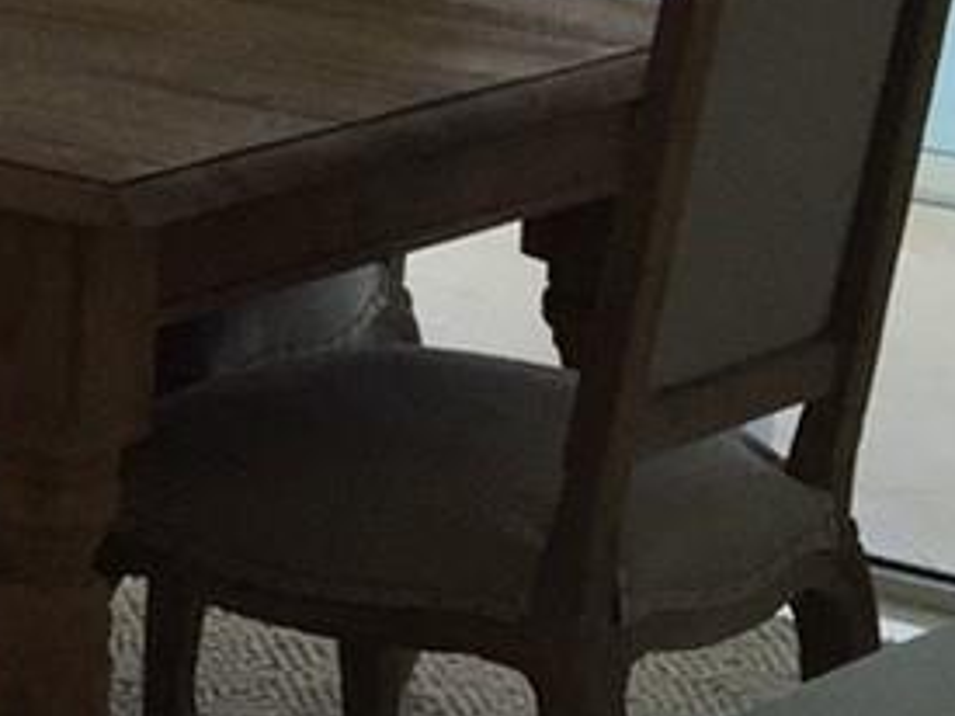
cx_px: -1143
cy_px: -219
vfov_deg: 8.6
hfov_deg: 10.5
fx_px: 4660
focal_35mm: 169
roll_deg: -0.2
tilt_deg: -8.6
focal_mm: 4.15
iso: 32
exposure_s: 1/488
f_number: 2.2
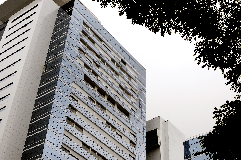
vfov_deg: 23.0
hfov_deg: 33.9
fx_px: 395
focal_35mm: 59
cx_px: 125
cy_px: 62
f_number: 16
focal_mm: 28
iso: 200
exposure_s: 1/60
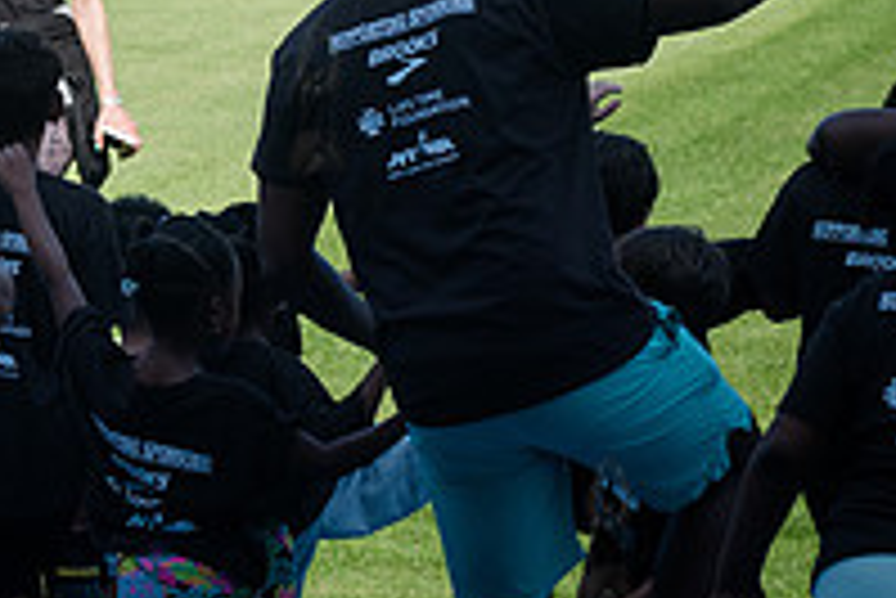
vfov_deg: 3.7
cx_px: -405
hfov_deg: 5.5
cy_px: -34
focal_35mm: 369
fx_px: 9190
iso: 400
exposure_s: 1/1600
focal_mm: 86
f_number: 5
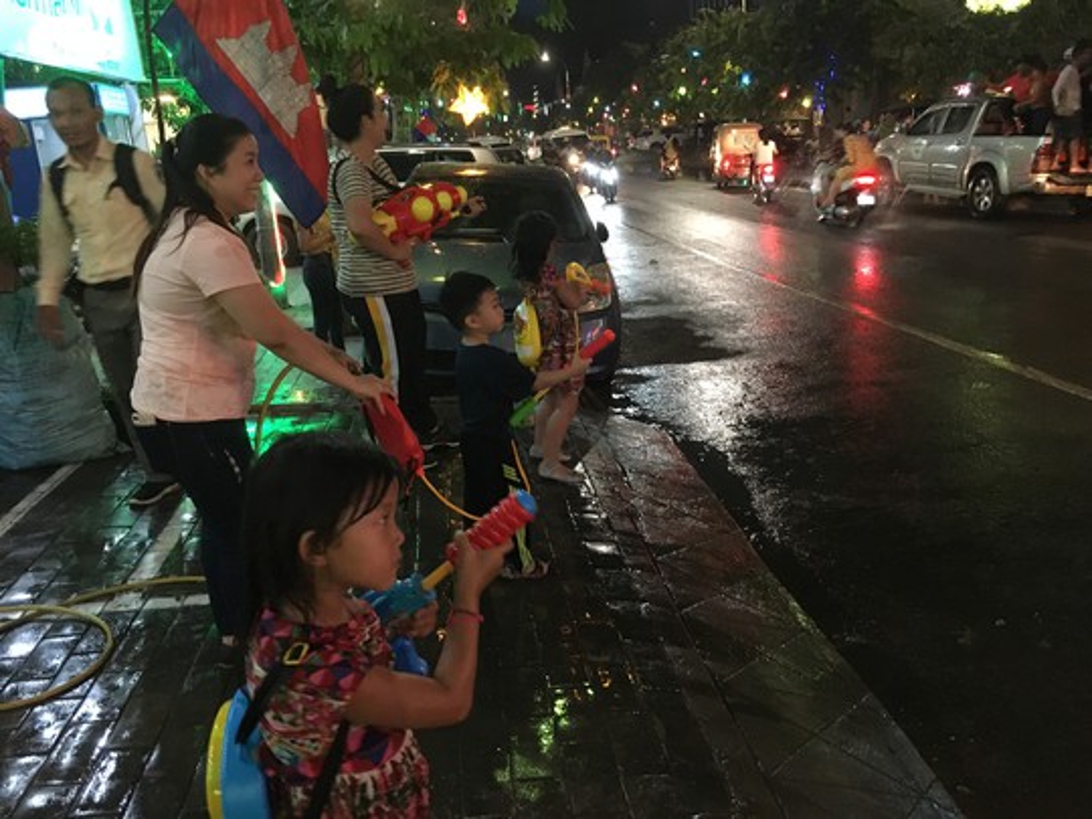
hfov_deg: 61.7
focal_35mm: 29
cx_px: 546
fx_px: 915
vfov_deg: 48.2
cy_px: 410
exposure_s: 1/17
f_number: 2.2
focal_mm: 4.15
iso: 250
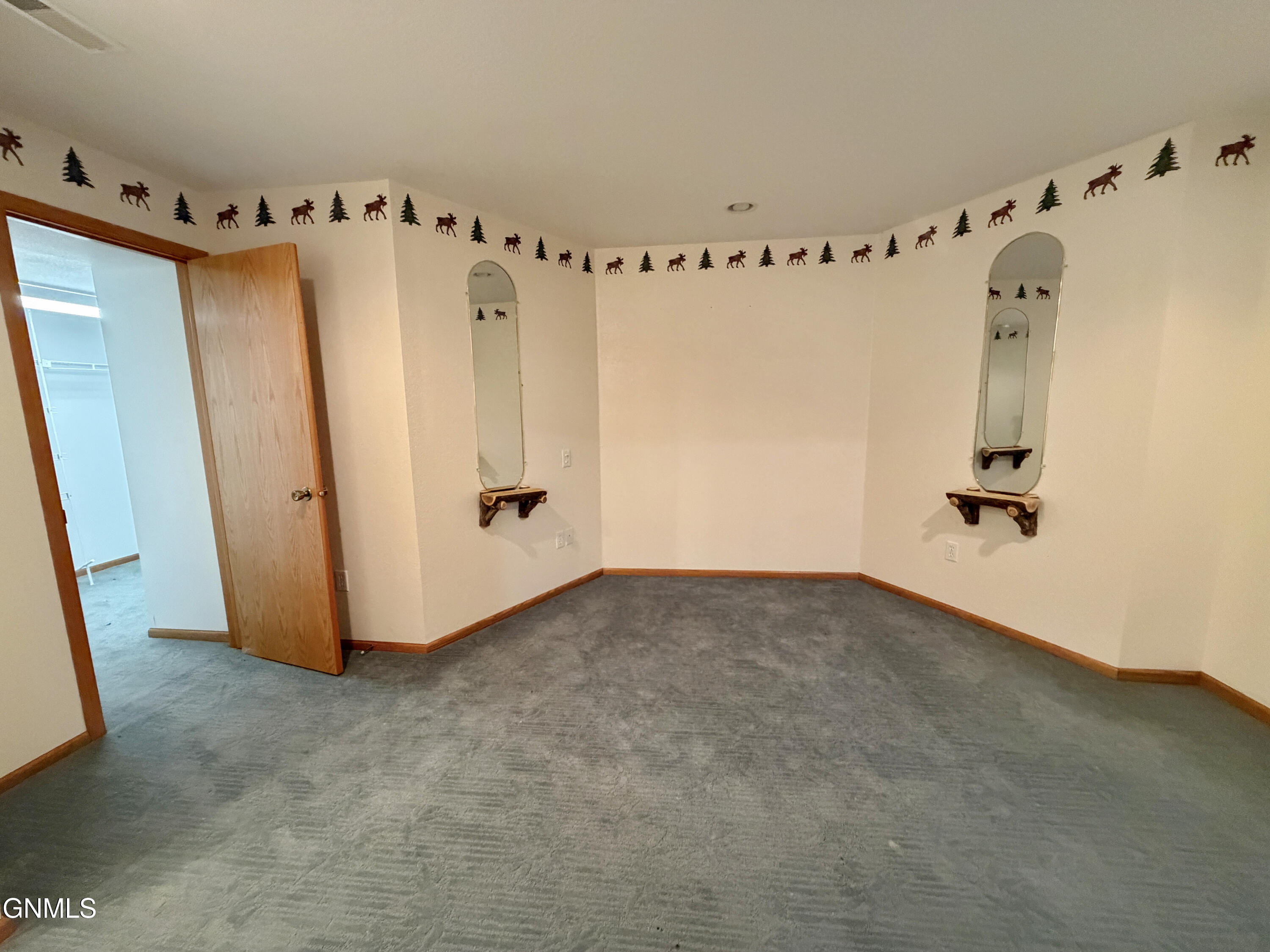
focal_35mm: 14
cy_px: 476
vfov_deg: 85.7
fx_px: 514
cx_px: 635
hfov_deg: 102.1
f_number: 2.2
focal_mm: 2.22
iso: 640
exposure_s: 1/60
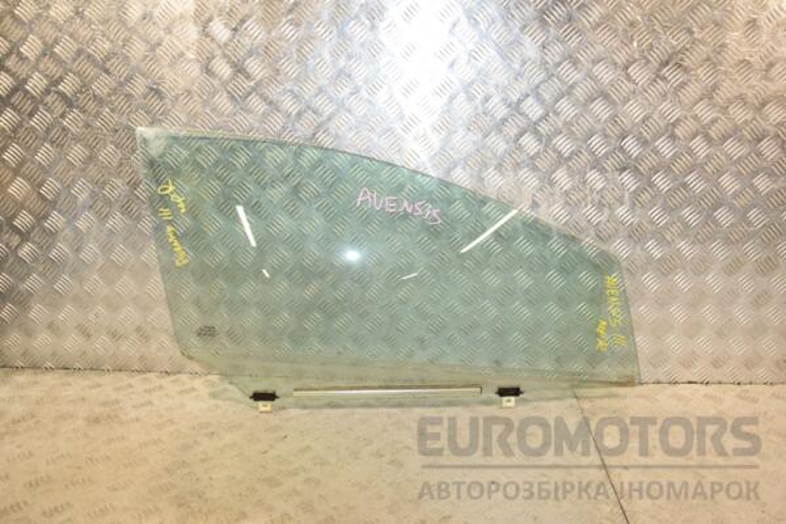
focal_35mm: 32
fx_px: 688
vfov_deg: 41.7
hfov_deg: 59.5
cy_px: 262
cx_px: 393
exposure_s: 1/200
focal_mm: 21
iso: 800
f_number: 6.3
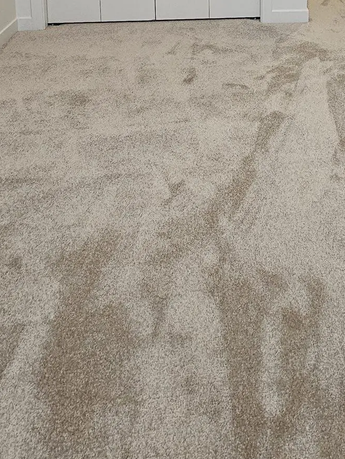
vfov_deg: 38.6
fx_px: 452
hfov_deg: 40.2
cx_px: 273
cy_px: -101
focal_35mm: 34
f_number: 2.2
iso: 200
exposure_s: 1/60
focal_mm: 2.2
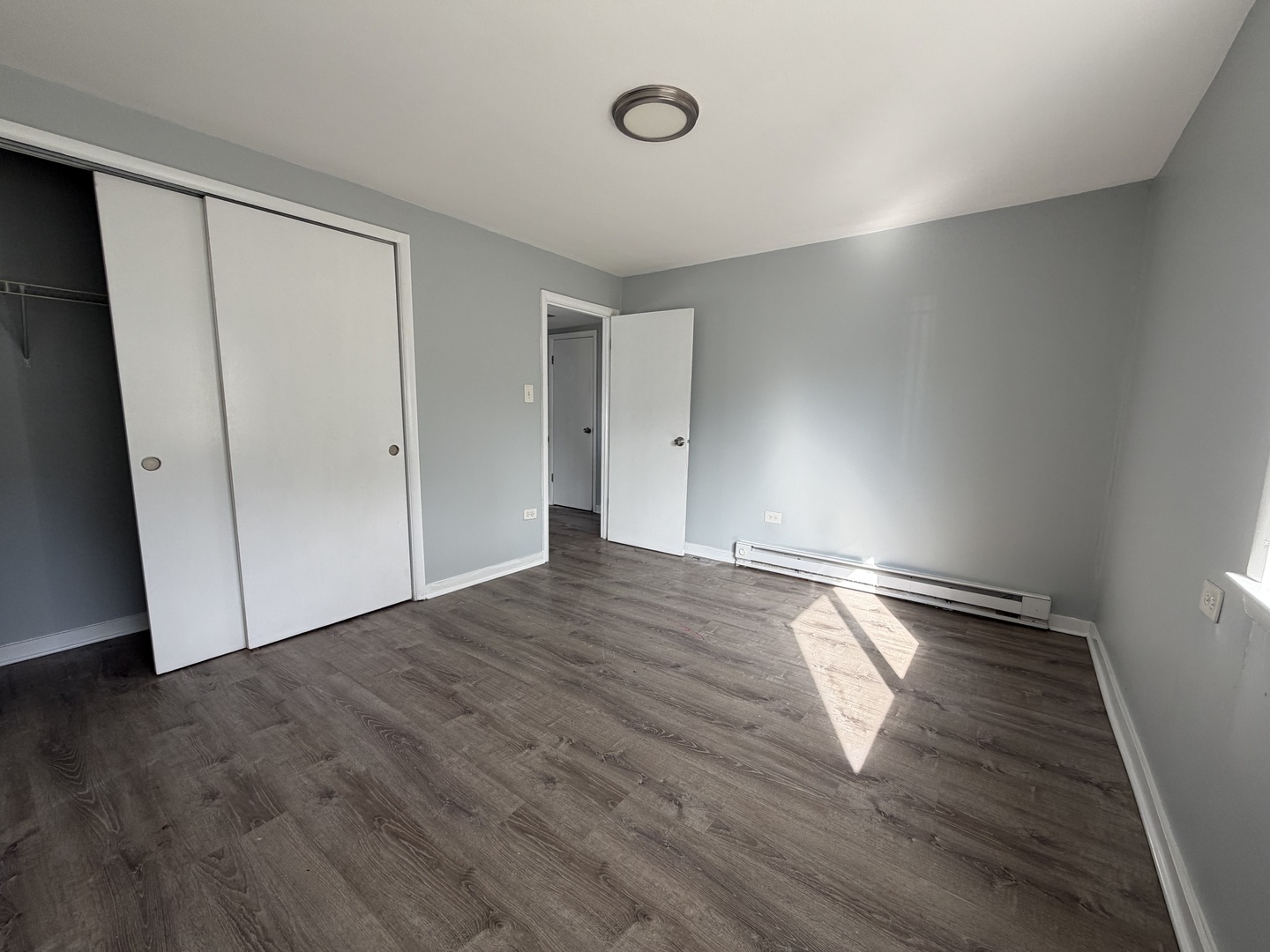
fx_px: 514
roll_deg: -0.5
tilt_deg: -6.5
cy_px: 476
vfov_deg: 85.7
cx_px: 635
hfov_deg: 102.1
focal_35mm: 14
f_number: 2.2
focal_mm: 2.22
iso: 64
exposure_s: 1/121
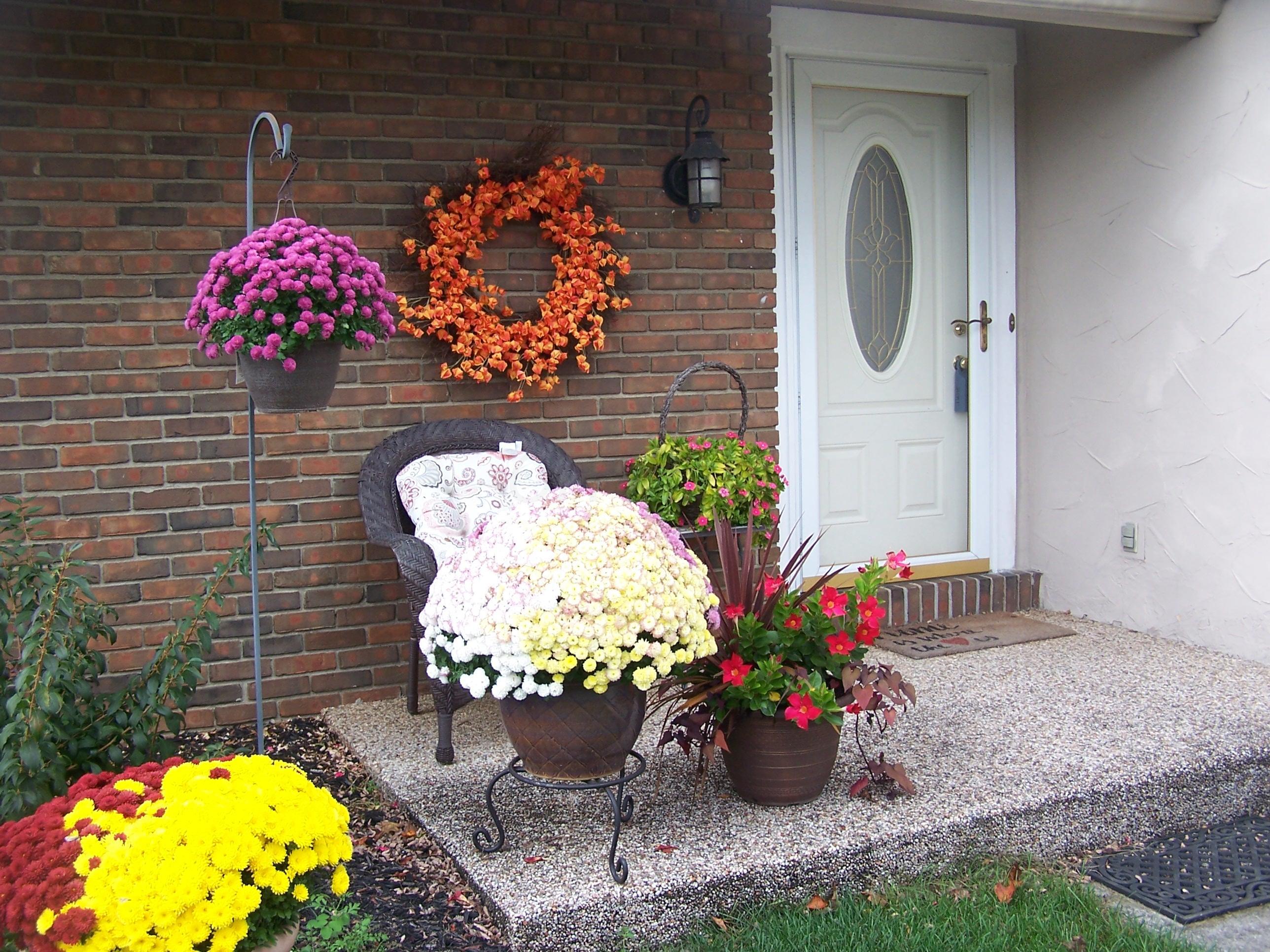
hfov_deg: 49.0
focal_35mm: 38
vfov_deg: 37.7
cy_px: 476
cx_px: 635
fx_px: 1394
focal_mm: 6.3
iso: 80
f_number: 2.8
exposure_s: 1/160
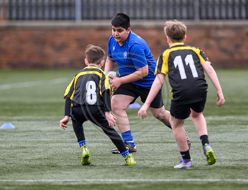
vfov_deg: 2.8
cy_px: 79
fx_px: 3847
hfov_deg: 3.7
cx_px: 140
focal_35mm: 533
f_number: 3.5
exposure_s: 1/1250
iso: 500
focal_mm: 400
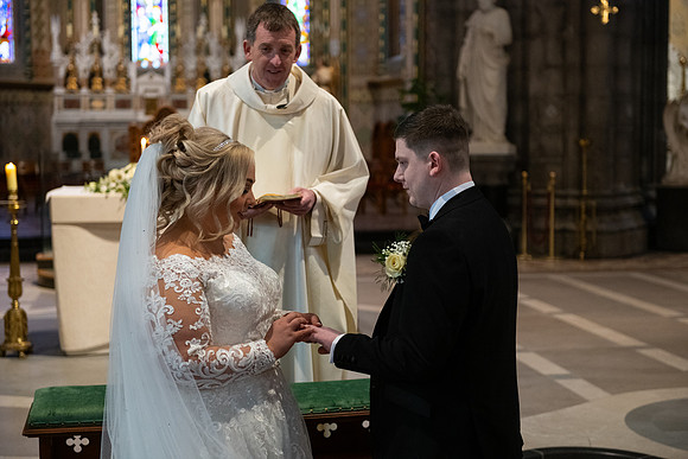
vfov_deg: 20.6
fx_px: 1262
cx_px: 344
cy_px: 230
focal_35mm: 66
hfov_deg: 30.5
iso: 1250
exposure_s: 1/160
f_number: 3.5
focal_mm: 66
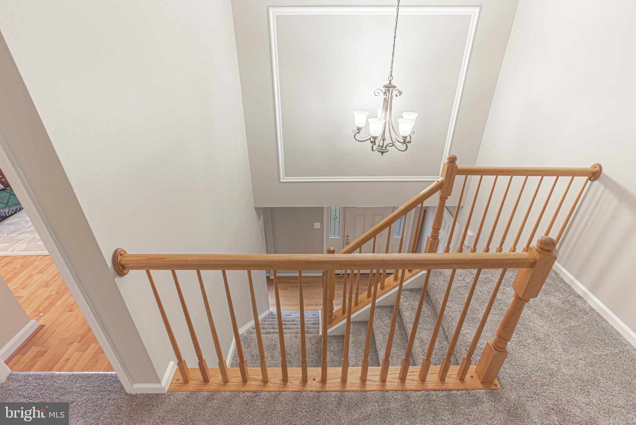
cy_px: 212
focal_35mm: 17
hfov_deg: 93.3
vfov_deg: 70.5
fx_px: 300
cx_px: 318
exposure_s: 1/400
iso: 200
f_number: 8
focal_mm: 17
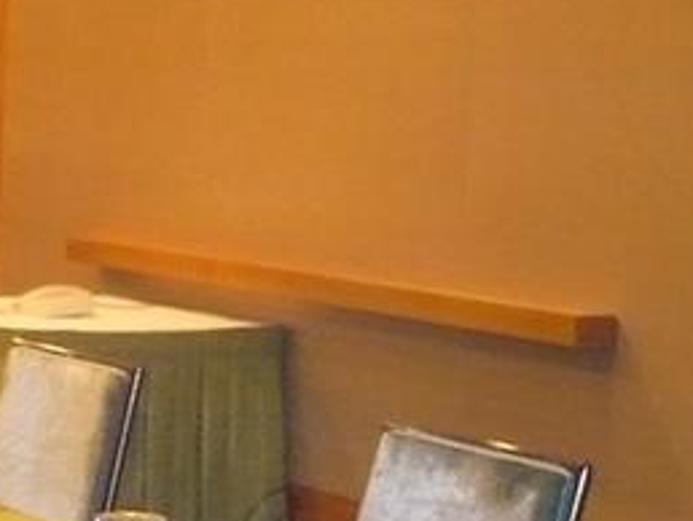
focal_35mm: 128
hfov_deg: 14.2
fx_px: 2565
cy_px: 353
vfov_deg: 11.6
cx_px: -406
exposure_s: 1/30
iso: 500
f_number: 2.8
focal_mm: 5.8
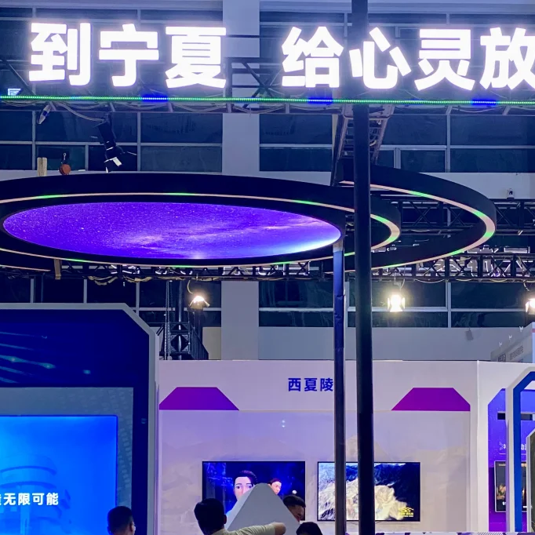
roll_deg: -0.1
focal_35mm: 97
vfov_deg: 17.9
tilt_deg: +5.8
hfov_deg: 17.9
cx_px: 342
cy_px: 370
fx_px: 1696
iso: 125
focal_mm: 6
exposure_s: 1/50
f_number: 2
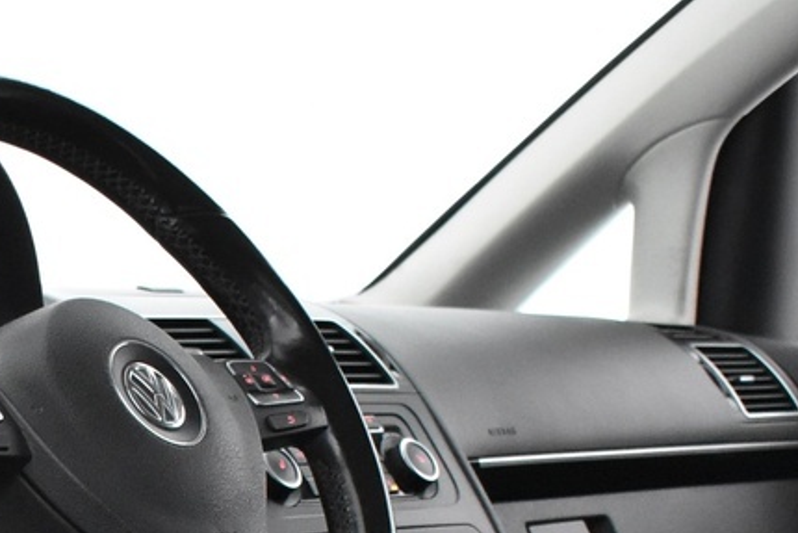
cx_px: -188
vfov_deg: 10.2
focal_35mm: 130
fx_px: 2880
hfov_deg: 15.2
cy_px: 852
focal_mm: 23
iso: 3200
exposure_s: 1/50
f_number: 3.8
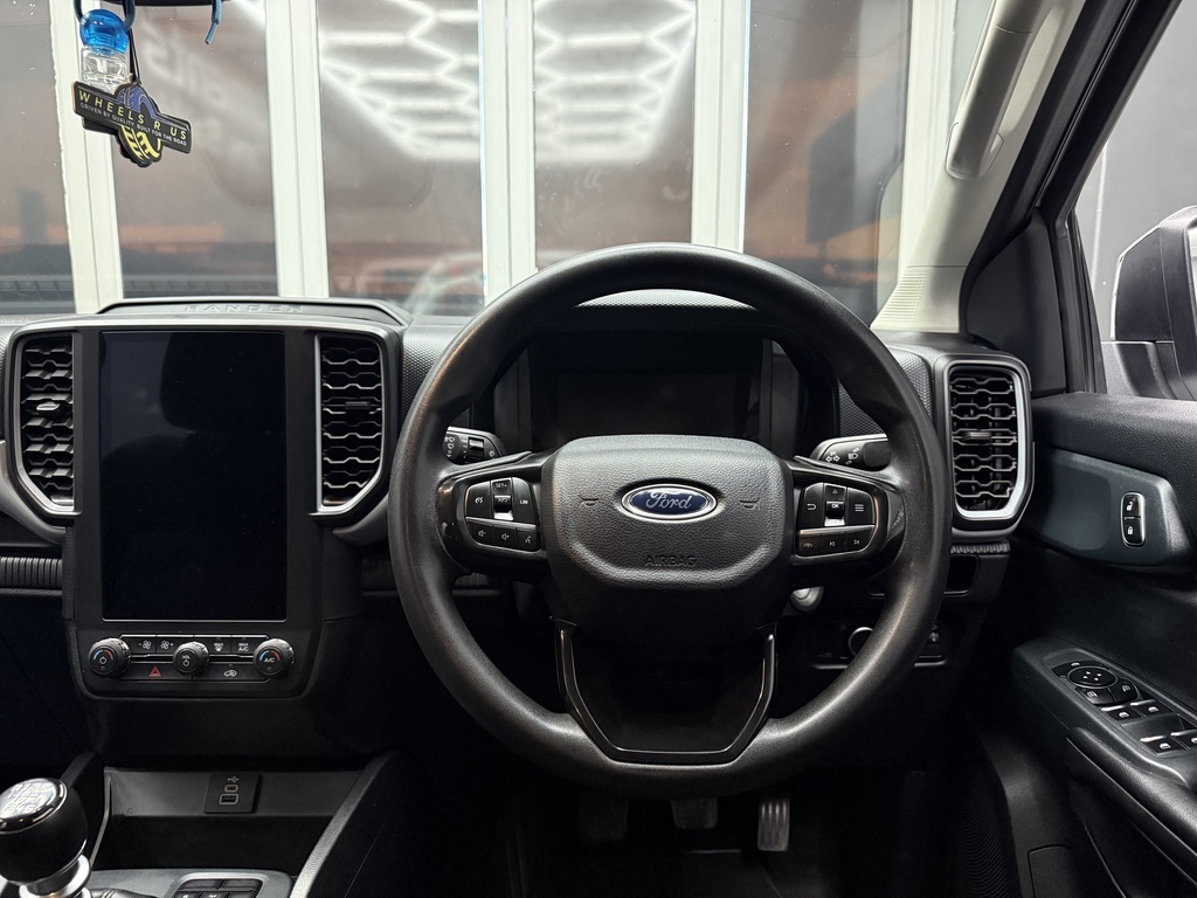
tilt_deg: -8.0
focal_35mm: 24
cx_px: 598
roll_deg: -0.1
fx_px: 830
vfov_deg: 56.8
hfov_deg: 71.6
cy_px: 449
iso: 800
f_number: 1.78
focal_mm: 6.76
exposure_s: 1/60
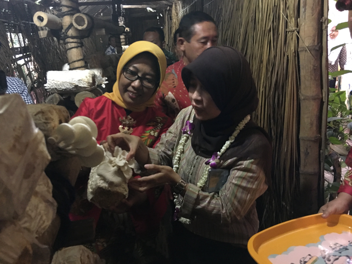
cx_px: 176
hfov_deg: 61.7
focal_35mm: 29
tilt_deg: -15.9
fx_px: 295
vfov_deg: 48.2
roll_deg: +5.0
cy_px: 132
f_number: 2.2
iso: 125
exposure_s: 1/4
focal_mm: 4.15
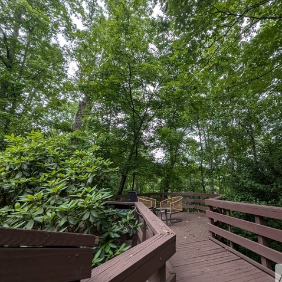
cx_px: 175
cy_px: 140
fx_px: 147
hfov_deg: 85.9
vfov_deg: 87.4
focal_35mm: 16
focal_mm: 1.95
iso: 108
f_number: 2.2
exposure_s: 1/122
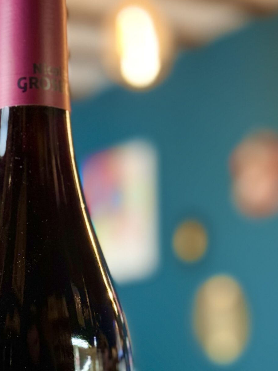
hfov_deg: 14.4
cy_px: 339
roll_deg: +0.2
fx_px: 1092
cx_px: 38
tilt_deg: +3.6
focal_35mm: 102
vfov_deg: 18.9
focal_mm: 6.76
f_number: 1.78
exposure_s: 1/50
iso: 160
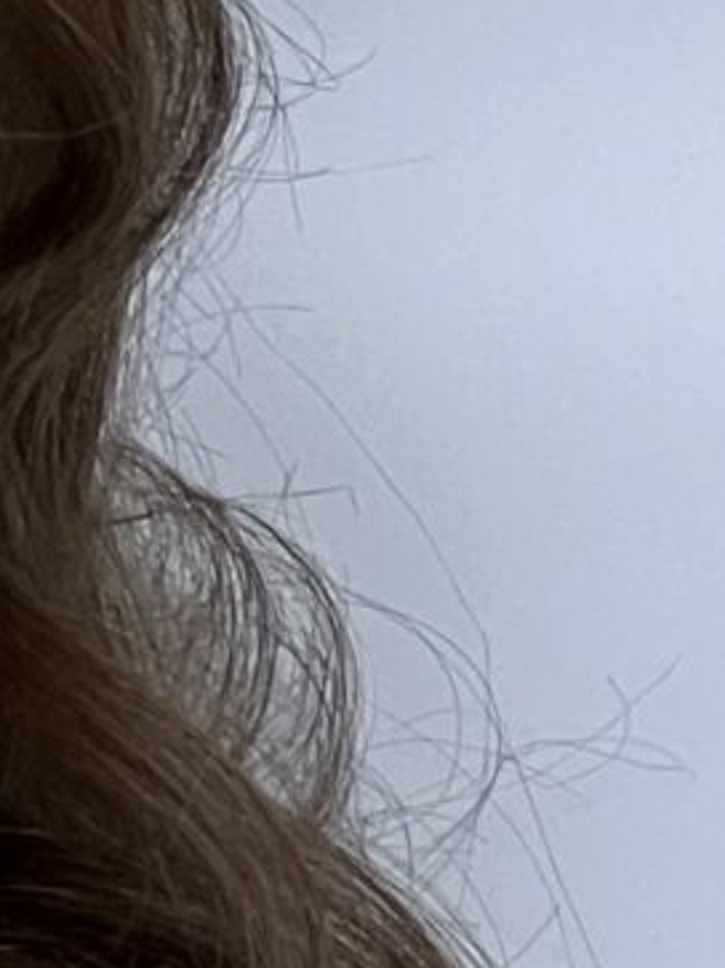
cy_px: -1309
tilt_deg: -12.5
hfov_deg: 2.7
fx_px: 15172
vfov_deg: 3.6
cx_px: -1418
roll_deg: +0.9
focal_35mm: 543
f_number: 2.8
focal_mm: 9
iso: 200
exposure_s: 1/100
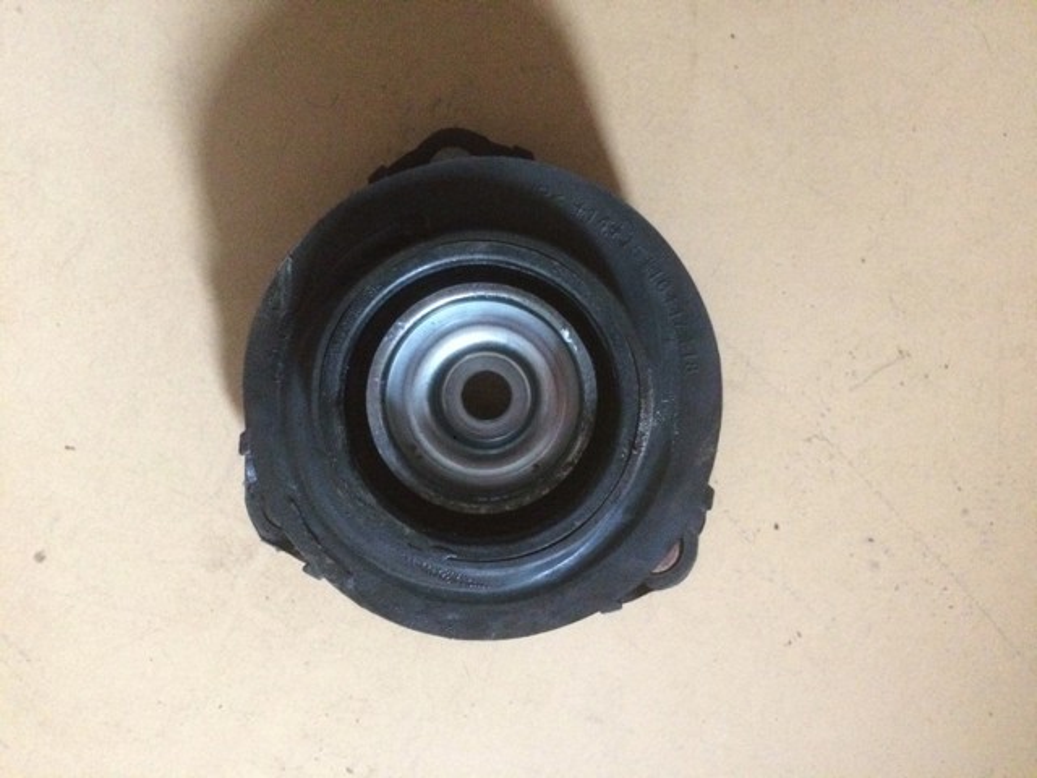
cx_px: 518
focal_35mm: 29
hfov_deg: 61.7
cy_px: 389
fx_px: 869
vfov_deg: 48.2
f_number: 2.2
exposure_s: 1/17
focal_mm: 4.15
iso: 640
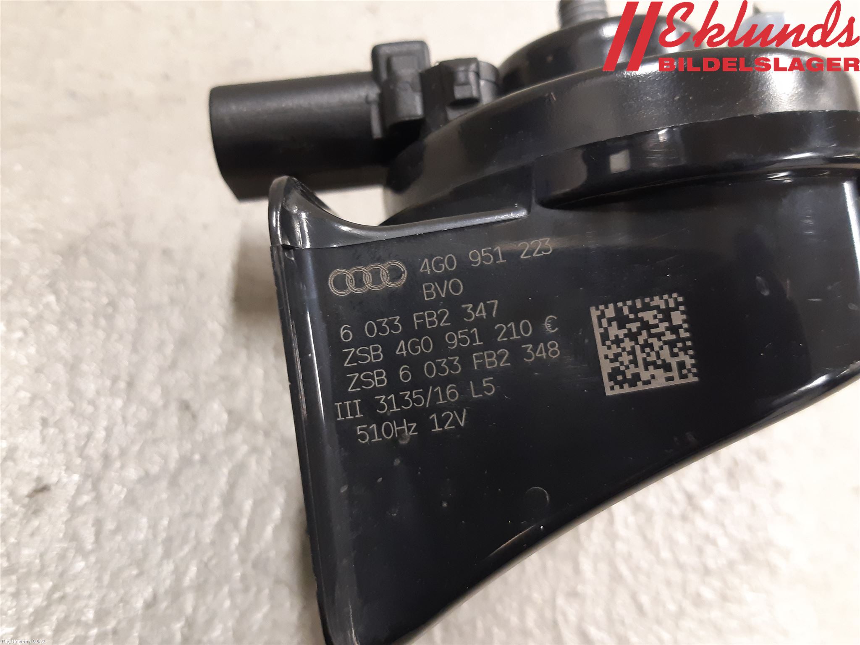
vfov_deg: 53.1
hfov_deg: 67.3
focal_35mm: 26
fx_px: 646
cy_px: 322
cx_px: 430
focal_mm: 3.93
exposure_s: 1/33
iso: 200
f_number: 1.7
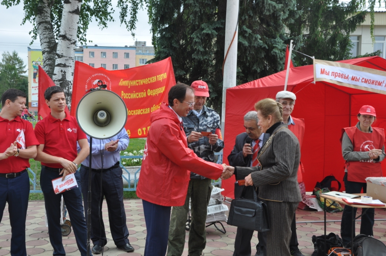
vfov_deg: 28.0
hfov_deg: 41.2
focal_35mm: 48
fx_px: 514
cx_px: 193
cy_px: 128
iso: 200
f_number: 10
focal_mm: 32
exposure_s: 1/125
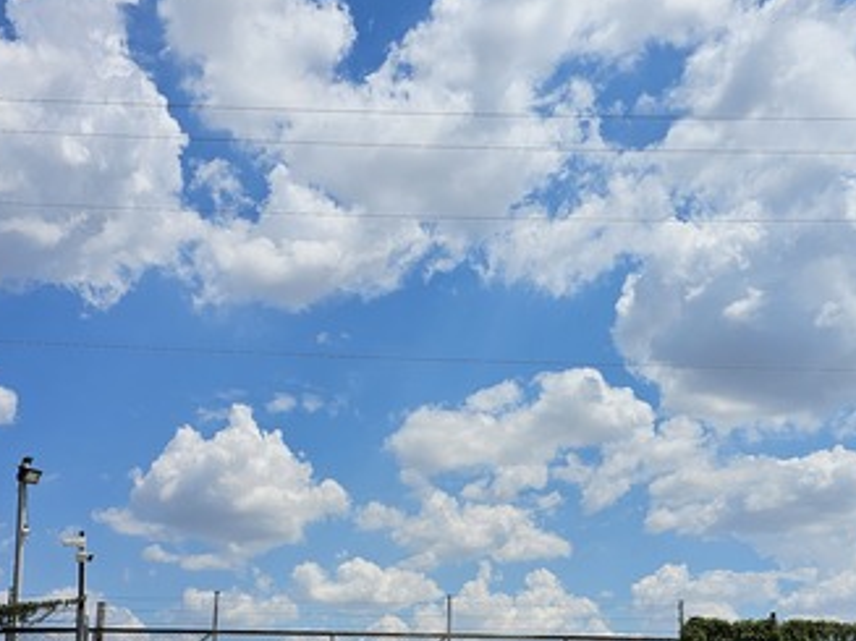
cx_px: 421
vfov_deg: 30.8
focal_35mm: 45
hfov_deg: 42.1
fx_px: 1112
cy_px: 568
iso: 10
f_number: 1.7
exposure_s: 1/2314
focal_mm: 6.3
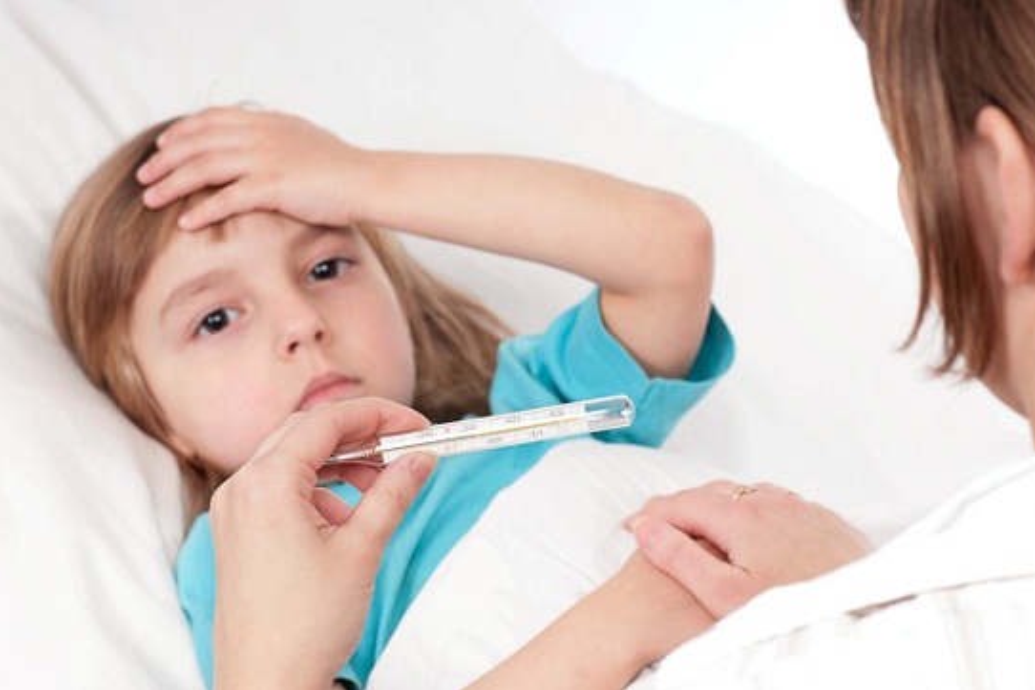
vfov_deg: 8.6
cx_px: 519
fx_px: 4584
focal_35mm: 160
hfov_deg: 12.9
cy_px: 346
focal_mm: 105
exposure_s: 1/200
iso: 200
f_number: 9
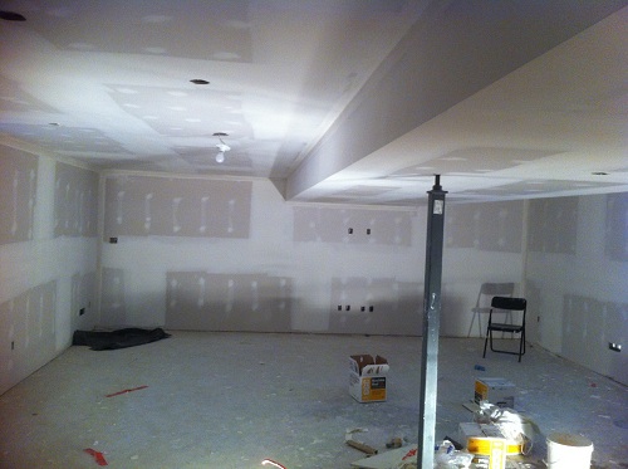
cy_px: 234
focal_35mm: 35
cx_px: 314
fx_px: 634
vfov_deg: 40.6
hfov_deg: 52.7
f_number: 2.8
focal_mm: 3.85
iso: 160
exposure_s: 1/15
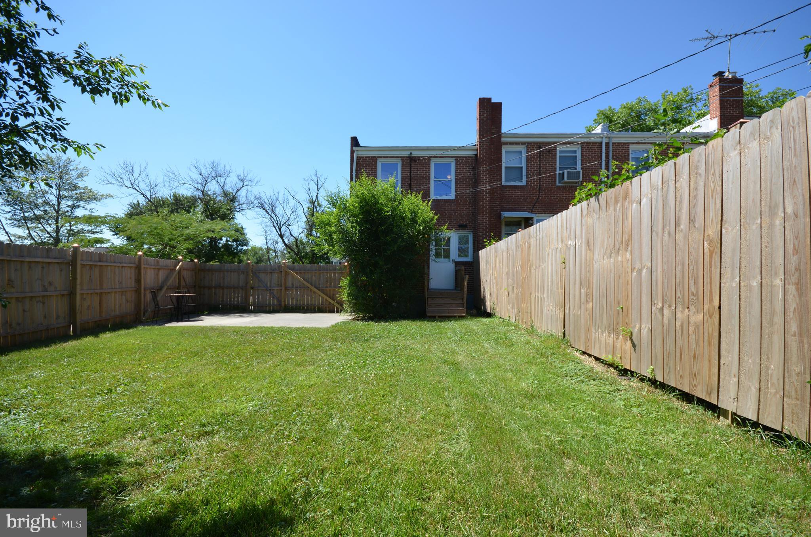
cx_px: 406
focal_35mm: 15
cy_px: 268
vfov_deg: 77.1
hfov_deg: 100.5
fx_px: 337
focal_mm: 10
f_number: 9
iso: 200
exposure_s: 1/320
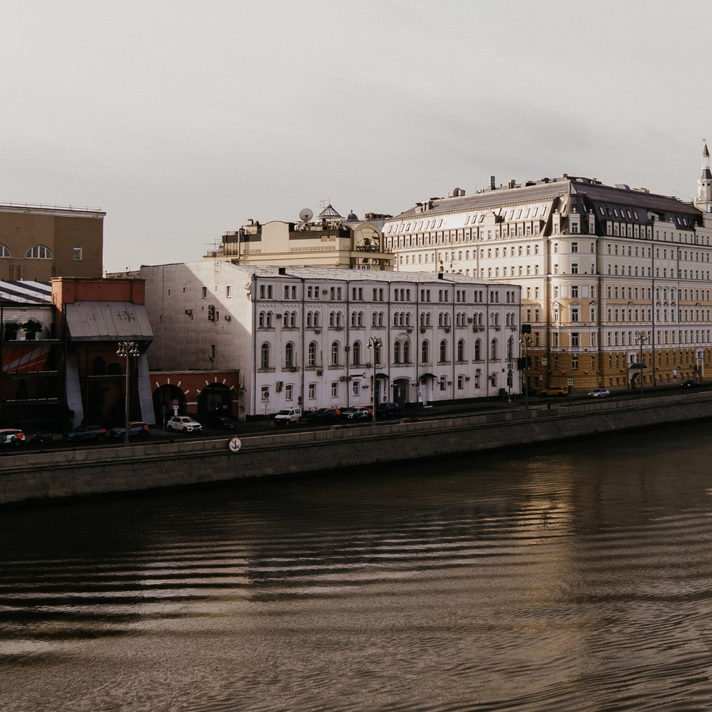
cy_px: 268
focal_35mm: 54
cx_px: 524
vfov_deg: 31.5
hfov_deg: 31.1
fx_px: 1257
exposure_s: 1/500
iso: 100
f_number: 4
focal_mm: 24
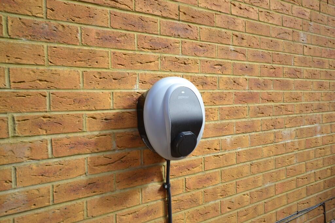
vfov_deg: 43.6
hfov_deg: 61.9
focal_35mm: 30
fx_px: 279
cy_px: 112
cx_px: 168
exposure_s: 1/125
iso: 125
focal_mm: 20
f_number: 5.6
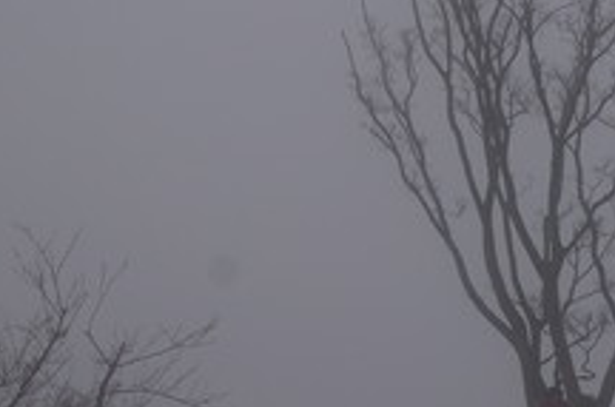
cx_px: 515
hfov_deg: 20.2
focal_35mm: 100
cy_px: 339
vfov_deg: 13.5
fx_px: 1705
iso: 100
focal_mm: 24
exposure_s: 1/100
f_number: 9
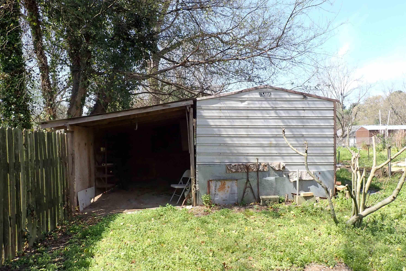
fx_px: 304
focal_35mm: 27
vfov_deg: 47.9
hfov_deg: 67.4
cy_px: 144
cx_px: 205
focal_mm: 4.5
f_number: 2.8
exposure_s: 1/500
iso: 100
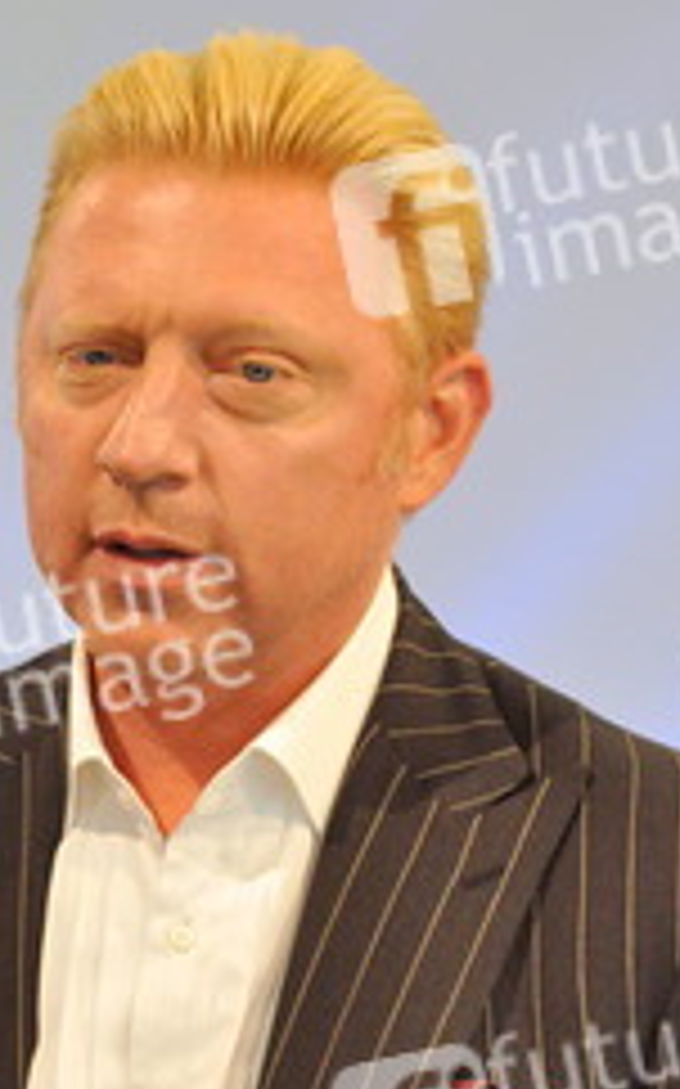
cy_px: 886
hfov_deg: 2.4
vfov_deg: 3.8
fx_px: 16506
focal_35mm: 556
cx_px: 155
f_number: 6.3
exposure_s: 1/200
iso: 2500
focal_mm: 220
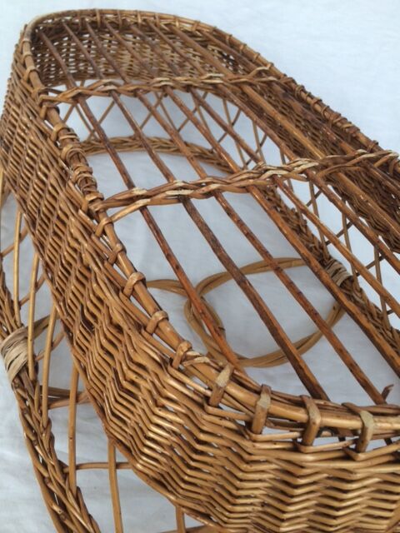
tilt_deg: -47.1
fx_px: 447
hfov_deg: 48.2
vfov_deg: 61.7
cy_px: 266
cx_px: 200
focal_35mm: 29
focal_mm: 4.15
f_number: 2.2
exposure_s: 1/50
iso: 40
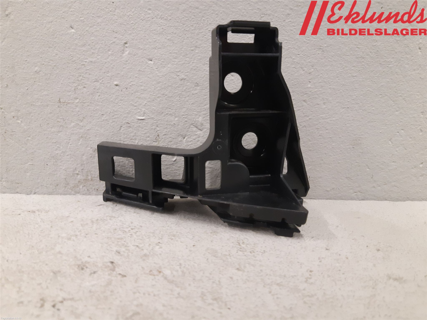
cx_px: 214
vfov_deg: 53.1
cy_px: 160
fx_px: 321
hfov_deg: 67.3
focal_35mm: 26
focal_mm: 3.93
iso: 250
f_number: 1.7
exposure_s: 1/50
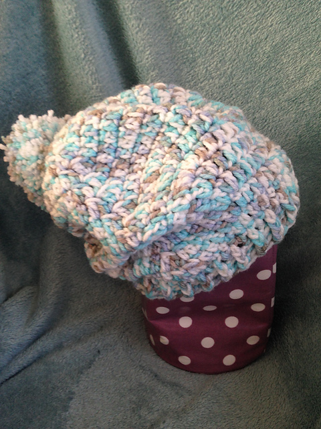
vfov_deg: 55.4
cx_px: 160
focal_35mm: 33
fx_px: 408
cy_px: 214
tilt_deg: -35.9
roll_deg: -1.9
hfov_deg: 42.9
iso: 64
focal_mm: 4.12
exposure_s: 1/20
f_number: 2.4
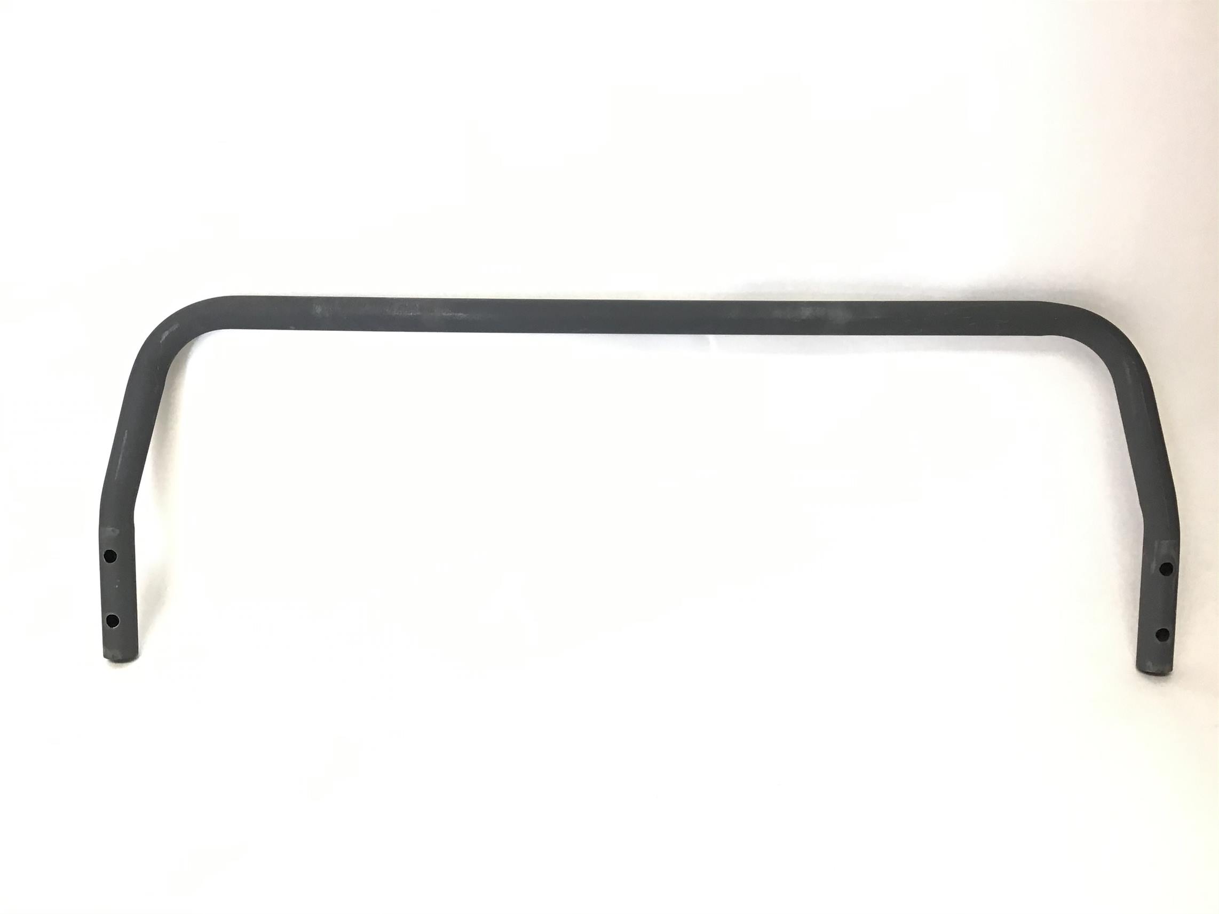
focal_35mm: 31
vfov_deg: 45.4
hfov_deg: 58.4
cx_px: 610
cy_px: 457
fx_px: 1092
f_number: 2.4
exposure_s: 1/33
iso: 40
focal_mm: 3.3
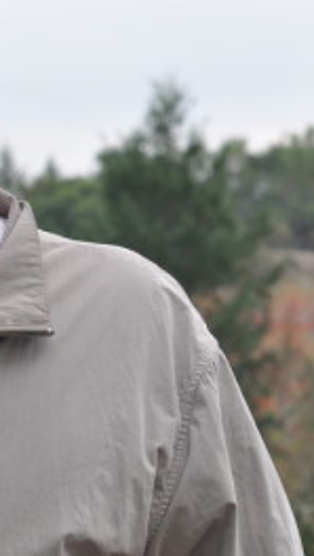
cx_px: -308
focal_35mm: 184
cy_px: 317
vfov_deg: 11.7
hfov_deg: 6.4
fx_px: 2717
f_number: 5.6
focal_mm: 50
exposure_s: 1/125
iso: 280
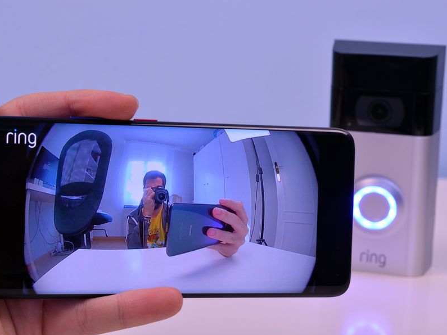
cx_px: 229
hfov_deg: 23.0
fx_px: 1097
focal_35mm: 85
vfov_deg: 17.4
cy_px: 168
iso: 800
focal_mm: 52
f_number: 10
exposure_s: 1/25
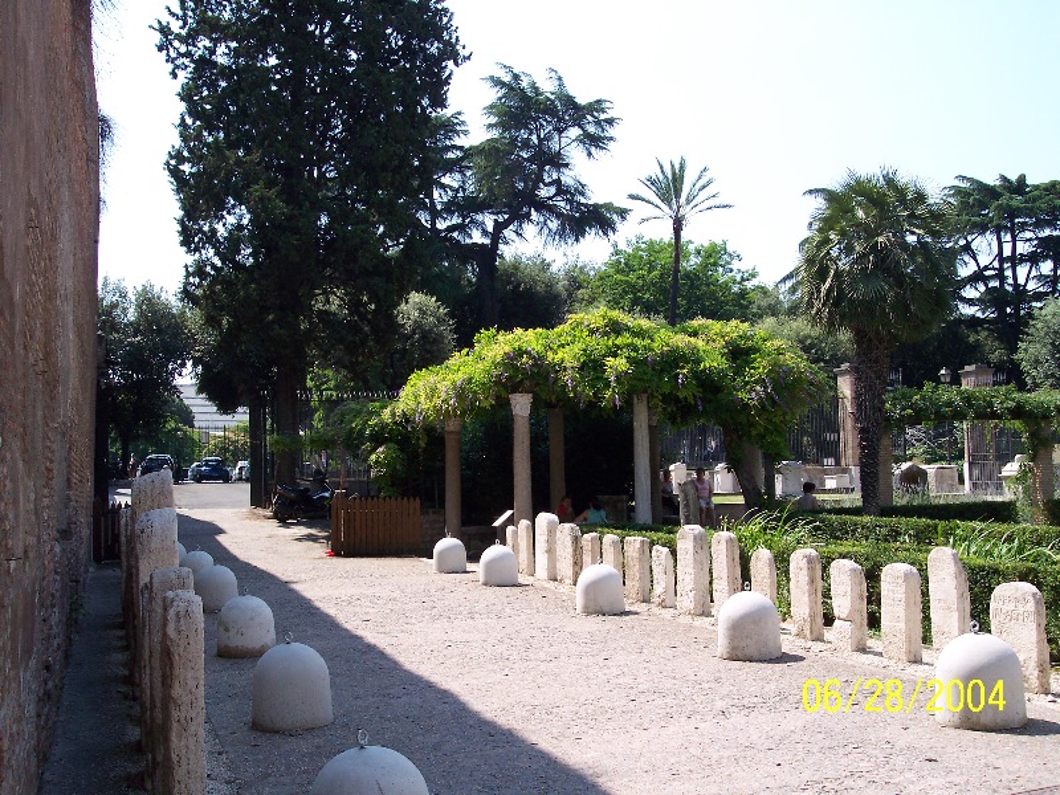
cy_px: 398
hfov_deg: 49.0
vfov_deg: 37.7
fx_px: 1164
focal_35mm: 38
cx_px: 530
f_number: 4.8
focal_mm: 8
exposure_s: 1/350
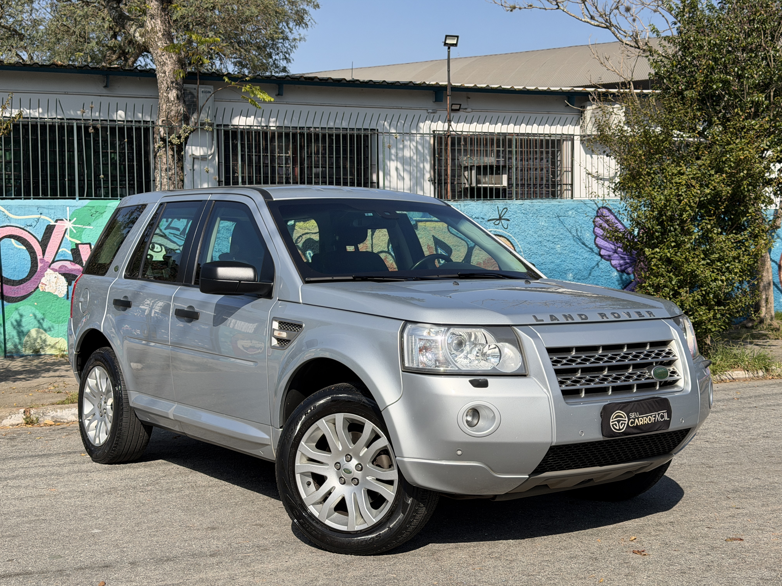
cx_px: 391
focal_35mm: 48
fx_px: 1084
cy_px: 293
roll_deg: +1.4
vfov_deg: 30.3
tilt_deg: -1.8
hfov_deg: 39.7
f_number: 1.78
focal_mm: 6.76
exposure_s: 1/4587
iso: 64
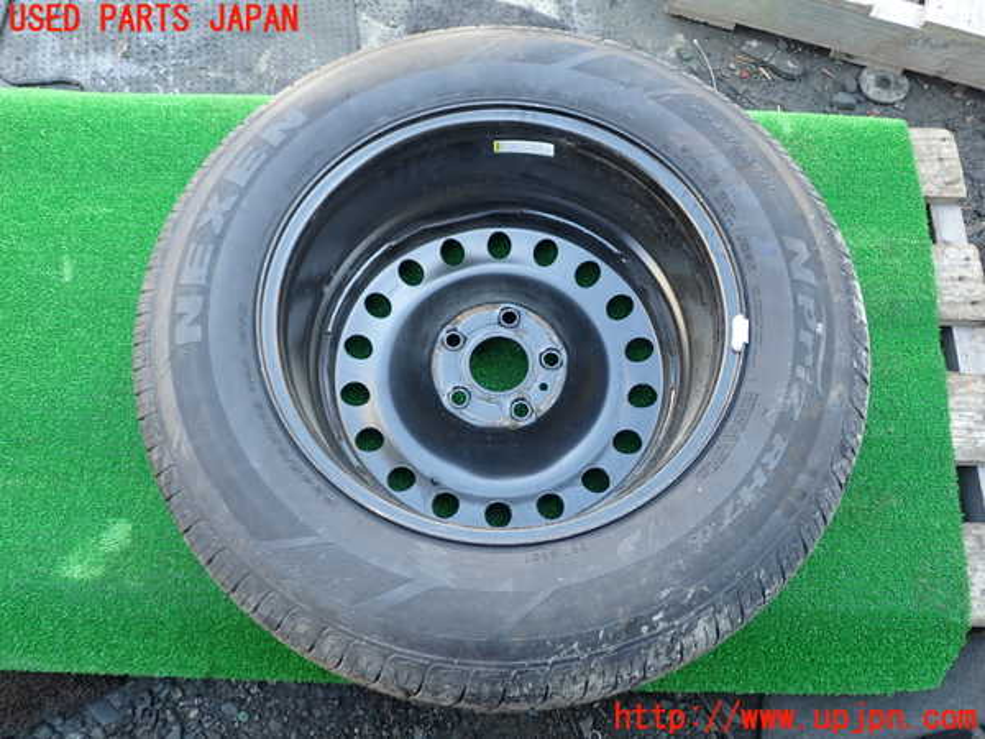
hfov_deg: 60.0
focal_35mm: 30
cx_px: 492
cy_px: 370
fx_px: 854
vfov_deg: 46.8
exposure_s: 1/100
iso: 100
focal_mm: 5.4
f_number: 2.3
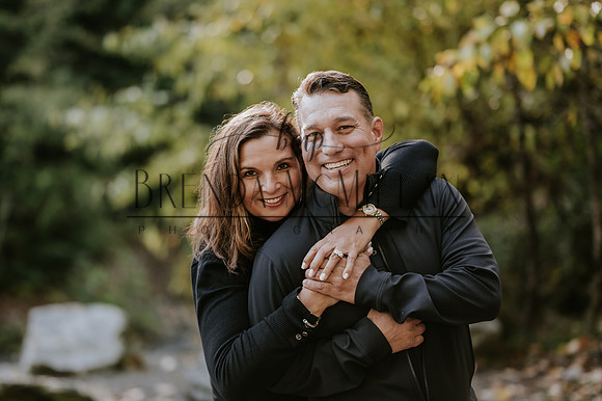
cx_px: 284
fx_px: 1503
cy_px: 200
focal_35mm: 90
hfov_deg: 22.6
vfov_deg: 15.2
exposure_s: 1/1000
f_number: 1.8
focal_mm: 85
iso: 500
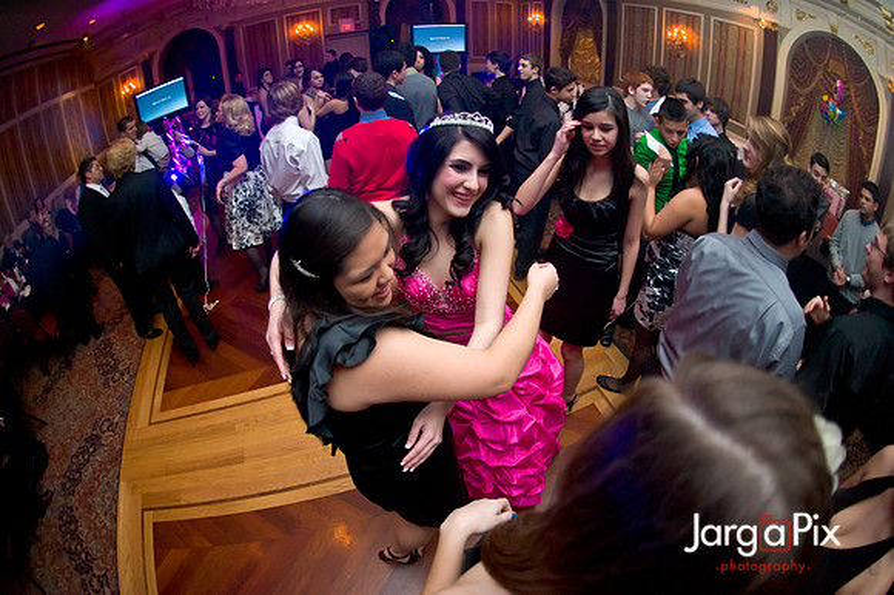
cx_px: 447
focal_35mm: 16
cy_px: 298
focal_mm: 16
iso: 3200
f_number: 3.2
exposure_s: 1/125
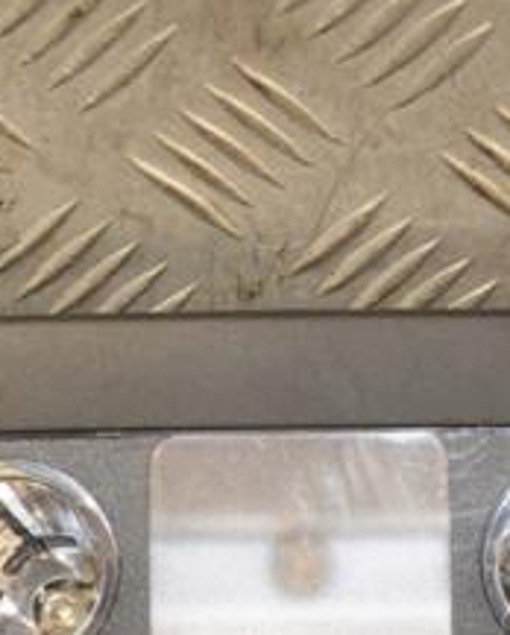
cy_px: 579
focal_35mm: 202
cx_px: 343
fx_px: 3806
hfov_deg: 7.7
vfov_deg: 9.5
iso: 800
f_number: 5
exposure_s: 1/125
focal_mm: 52
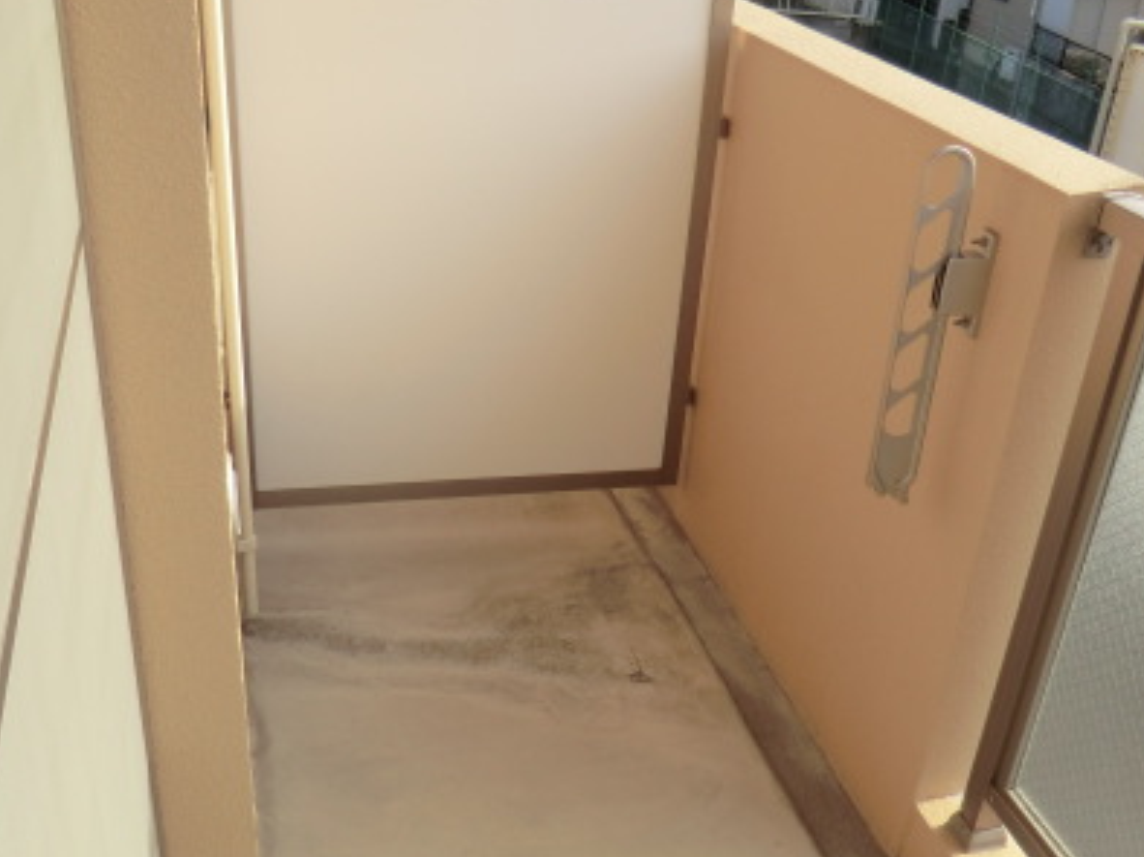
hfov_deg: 47.9
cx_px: 584
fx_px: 1288
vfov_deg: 36.2
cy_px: 607
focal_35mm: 39
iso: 80
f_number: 3.2
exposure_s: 1/400
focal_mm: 4.3
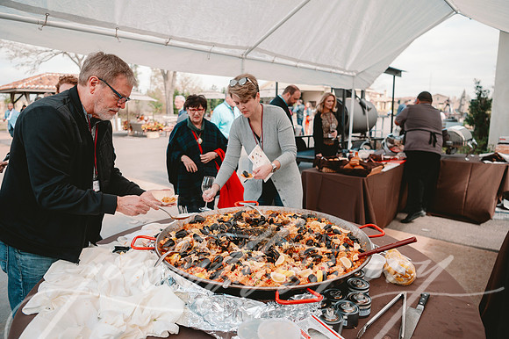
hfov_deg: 73.8
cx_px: 254
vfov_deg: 53.1
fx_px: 339
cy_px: 170
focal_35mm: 24
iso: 320
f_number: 2.8
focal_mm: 24
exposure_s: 1/2500
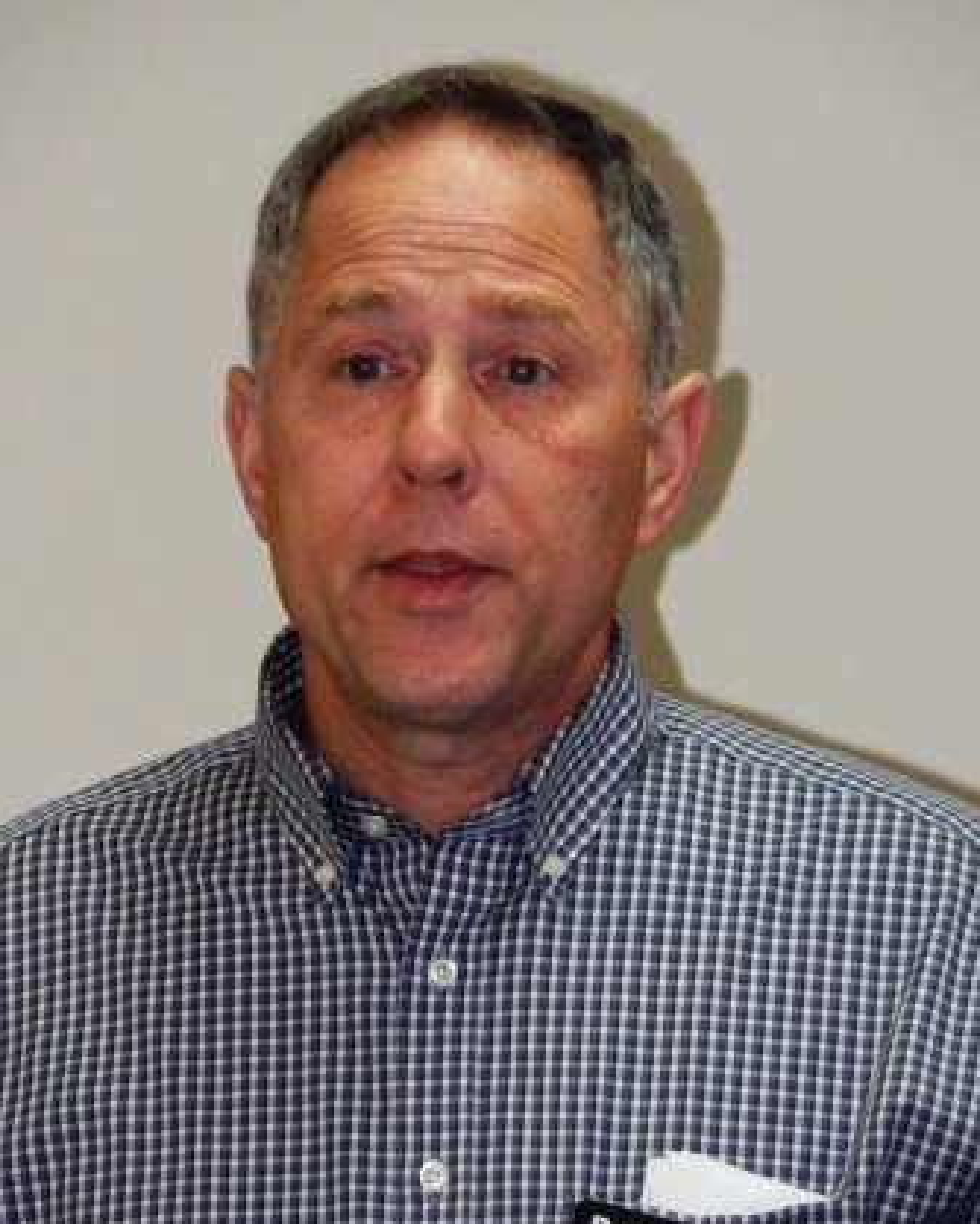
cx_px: 490
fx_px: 20687
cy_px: 608
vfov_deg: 3.4
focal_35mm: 571
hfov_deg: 2.7
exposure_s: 1/125
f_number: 5.8
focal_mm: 97.9
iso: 1250
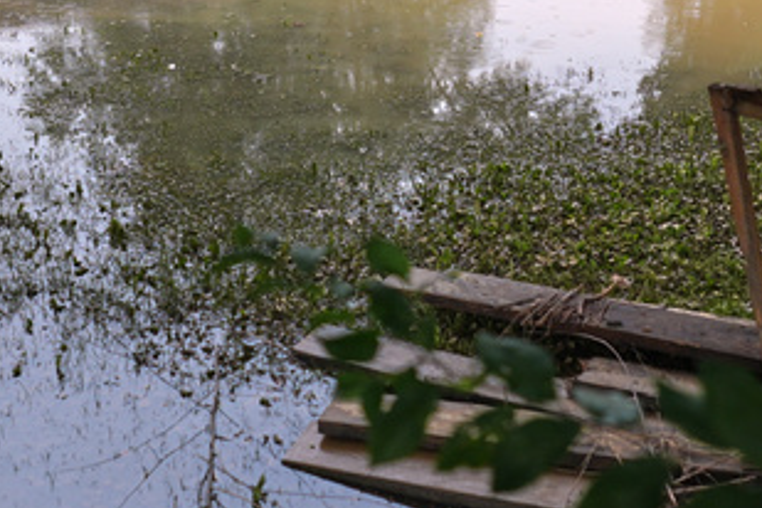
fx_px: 1122
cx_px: 326
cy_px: 163
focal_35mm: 53
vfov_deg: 25.4
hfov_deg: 37.4
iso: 400
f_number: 2.8
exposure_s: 1/250
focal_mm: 16
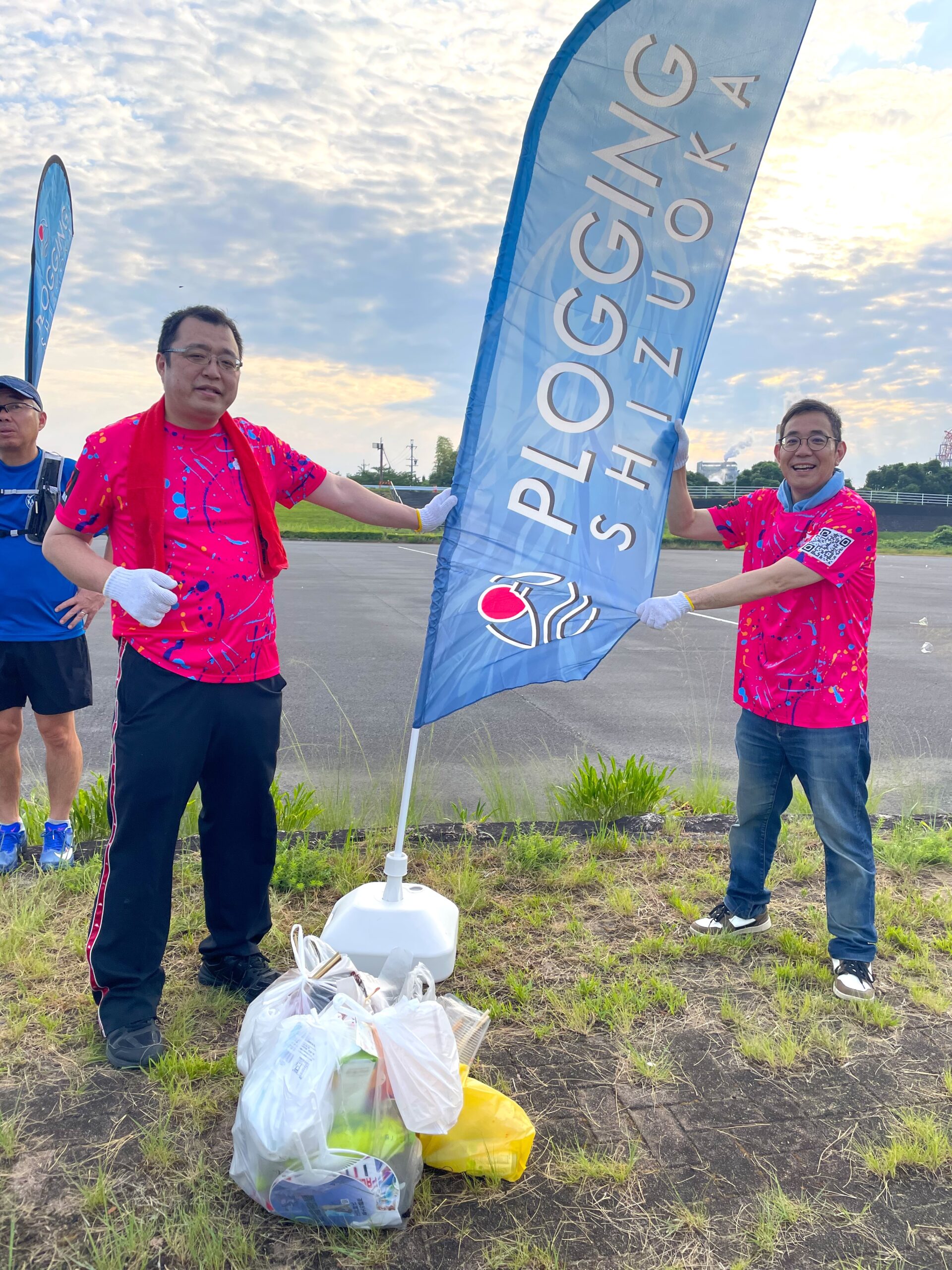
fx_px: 953
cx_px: 476
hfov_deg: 53.1
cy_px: 635
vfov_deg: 67.3
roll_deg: -1.1
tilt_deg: -4.5
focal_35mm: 26
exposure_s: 1/1887
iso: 32
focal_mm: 4.2
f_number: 1.6
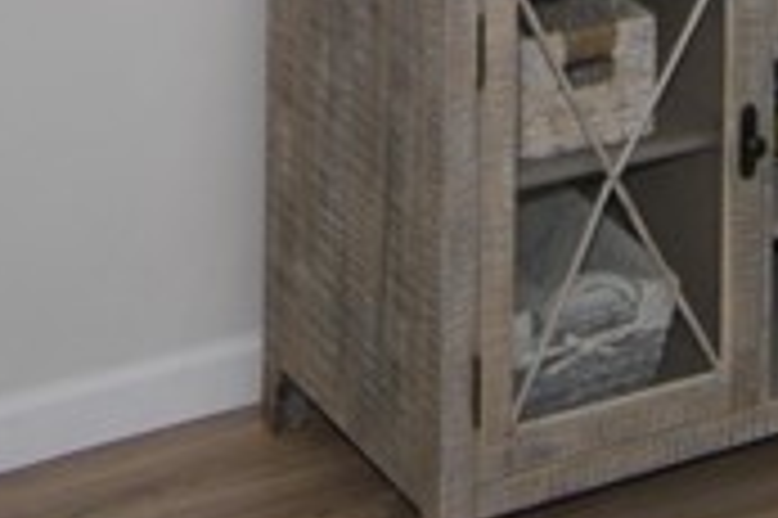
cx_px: 349
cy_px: -806
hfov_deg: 18.1
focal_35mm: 113
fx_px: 2440
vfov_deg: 10.2
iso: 100
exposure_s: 1/60
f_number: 4
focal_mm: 12
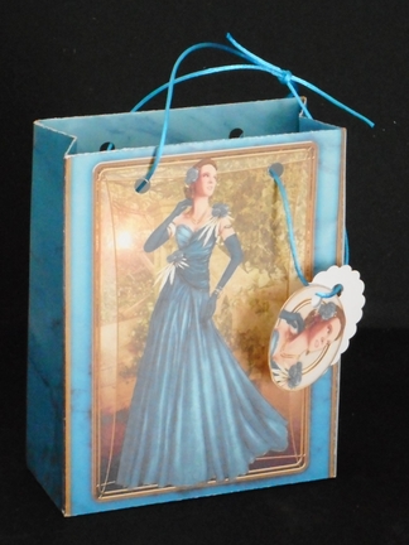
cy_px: 274
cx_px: 198
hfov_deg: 12.1
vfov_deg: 16.1
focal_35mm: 122
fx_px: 1922
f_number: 5.9
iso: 800
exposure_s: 1/30
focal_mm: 20.9
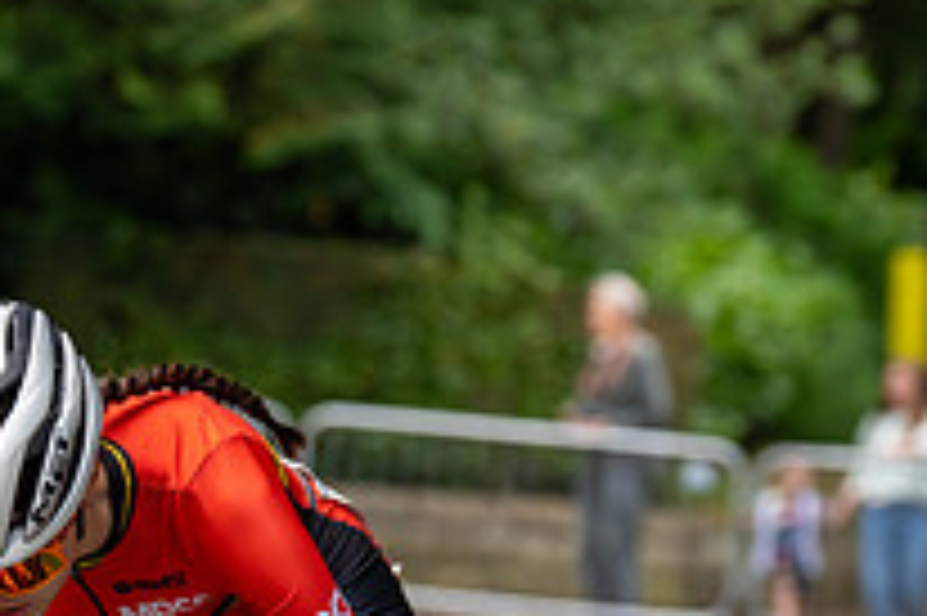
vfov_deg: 5.0
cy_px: 443
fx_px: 7101
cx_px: 130
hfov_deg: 7.5
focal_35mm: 276
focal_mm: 98
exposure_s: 1/640
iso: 320
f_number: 3.5
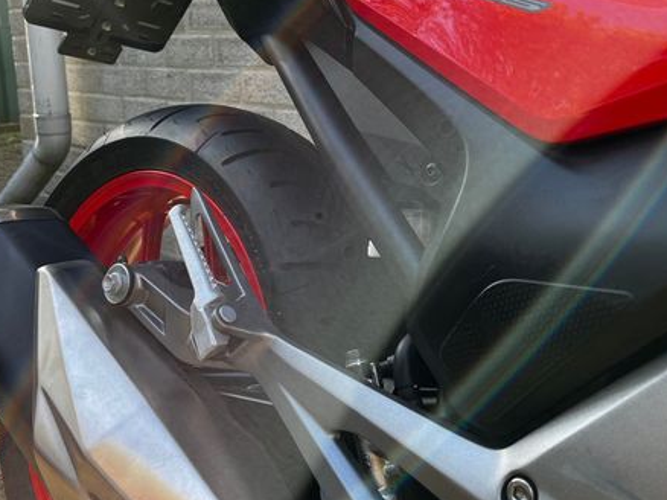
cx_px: 370
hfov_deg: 48.9
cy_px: 139
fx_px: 732
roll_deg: +2.3
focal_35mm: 38
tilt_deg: -8.6
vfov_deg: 37.0
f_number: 1.6
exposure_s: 1/168
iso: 40
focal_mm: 5.1
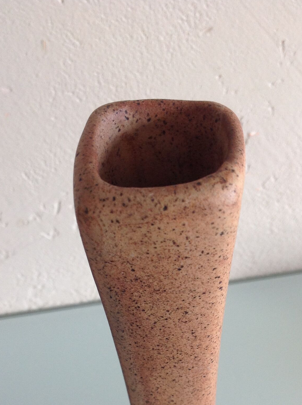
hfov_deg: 24.7
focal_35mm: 59
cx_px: 173
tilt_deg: -53.9
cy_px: 330
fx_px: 688
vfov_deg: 31.8
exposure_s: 1/60
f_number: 2.4
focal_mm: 4.28
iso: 64
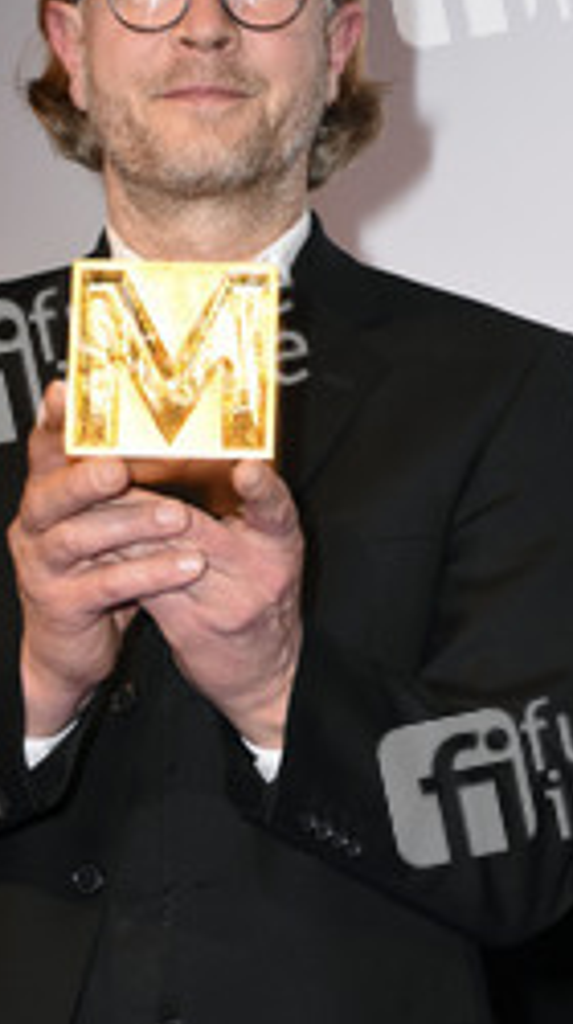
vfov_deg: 14.2
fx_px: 4092
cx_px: 217
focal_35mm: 151
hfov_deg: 8.0
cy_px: 565
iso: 1600
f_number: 6.3
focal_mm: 60
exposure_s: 1/80
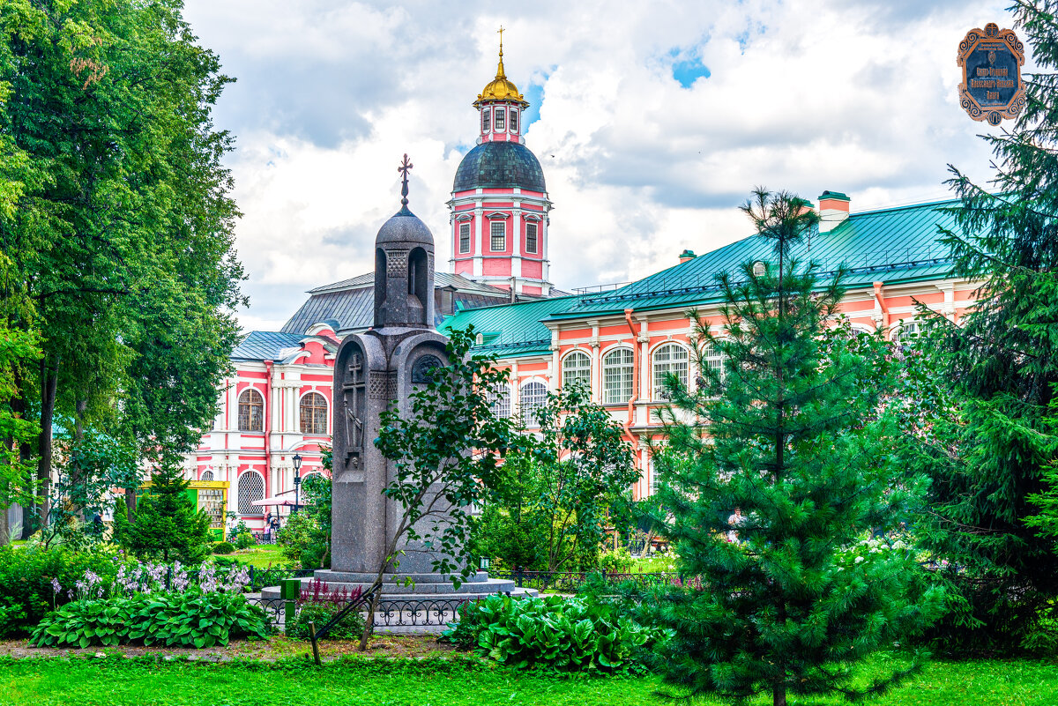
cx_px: 529
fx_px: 1705
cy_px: 353
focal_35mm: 58
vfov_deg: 23.4
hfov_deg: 34.5
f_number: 6.3
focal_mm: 58
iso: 100
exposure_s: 1/400
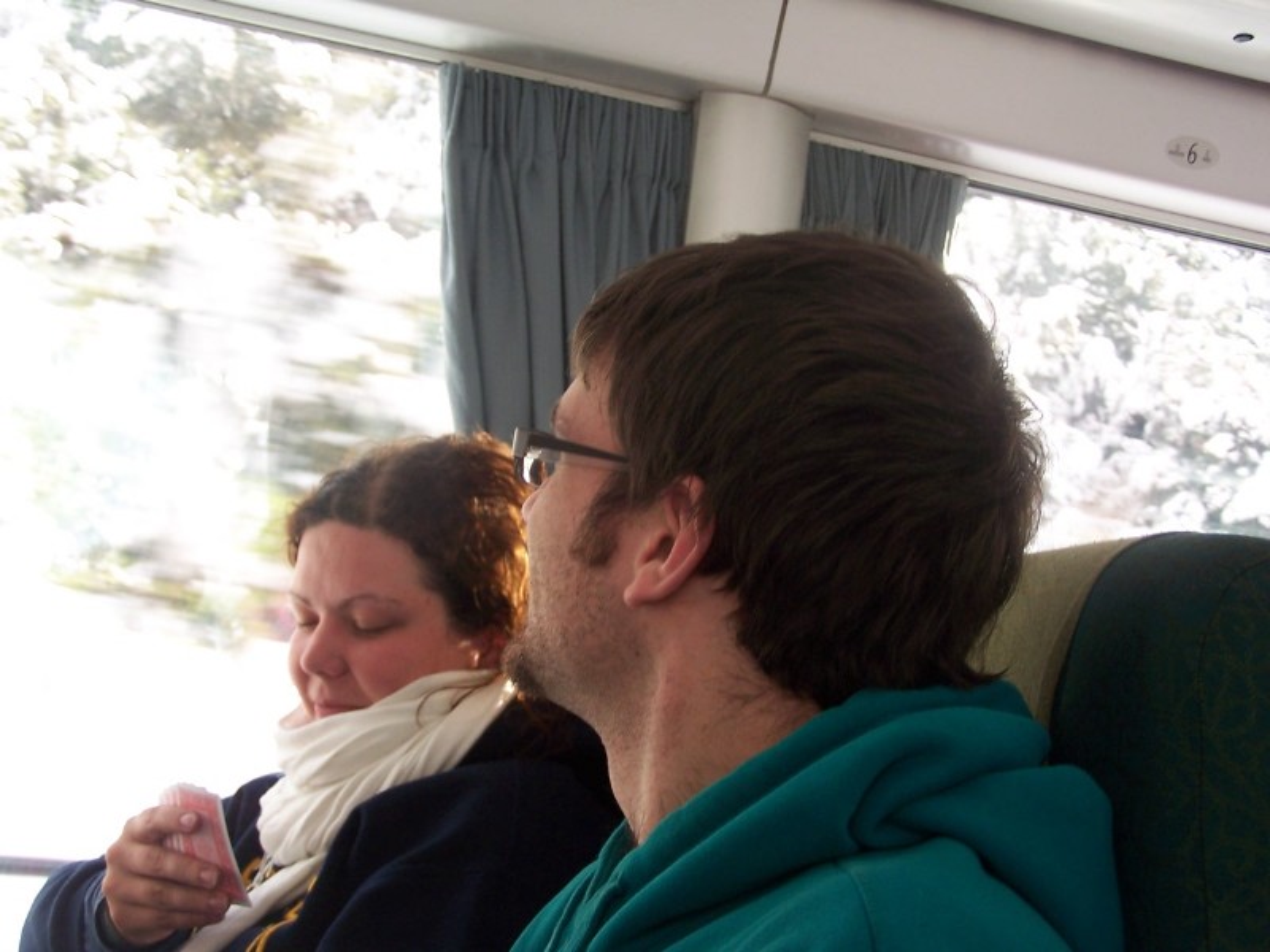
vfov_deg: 28.6
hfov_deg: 37.5
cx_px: 635
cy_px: 476
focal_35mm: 51
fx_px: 1871
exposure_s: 1/60
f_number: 3.2
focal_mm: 8.5
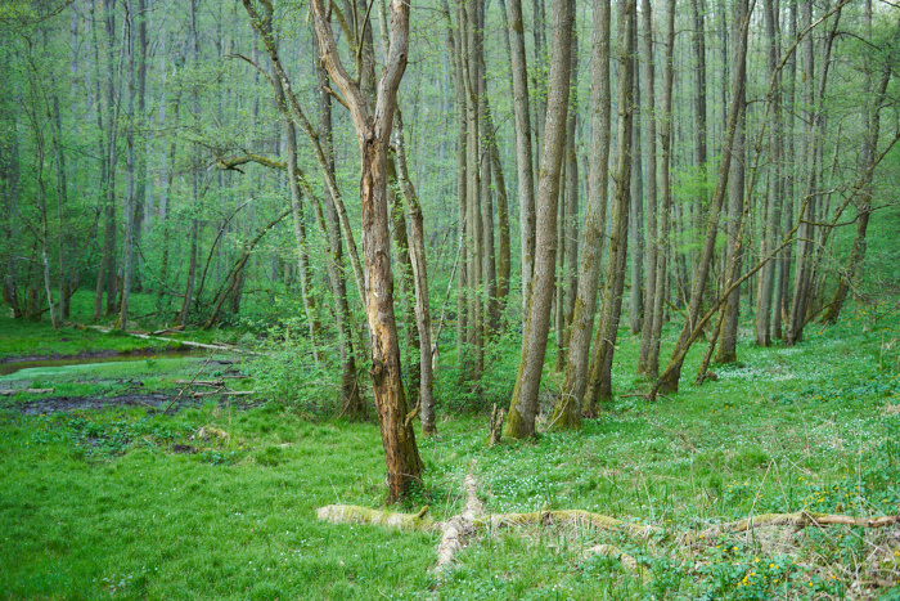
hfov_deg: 39.6
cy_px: 300
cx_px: 450
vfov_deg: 27.0
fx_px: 1250
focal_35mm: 50
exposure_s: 1/25
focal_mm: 50
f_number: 2.8
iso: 100
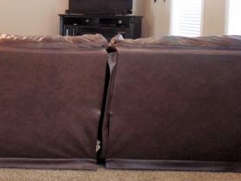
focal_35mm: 52
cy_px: 30
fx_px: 362
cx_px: 16
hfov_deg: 34.4
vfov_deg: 27.3
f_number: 2.8
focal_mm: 4.1
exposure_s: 1/30
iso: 240
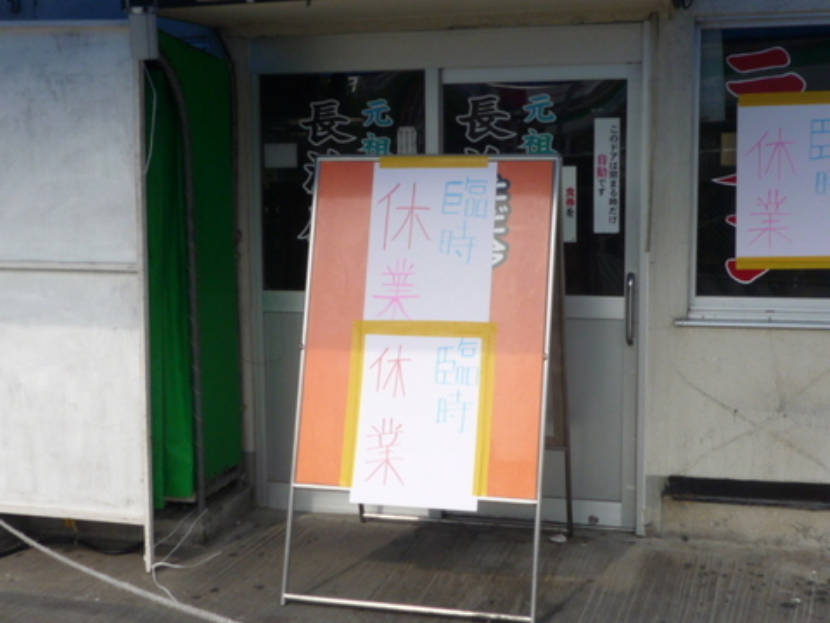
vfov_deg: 29.7
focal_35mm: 49
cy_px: 312
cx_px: 415
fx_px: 1175
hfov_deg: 38.9
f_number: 4
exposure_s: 1/500
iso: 100
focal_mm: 4.9
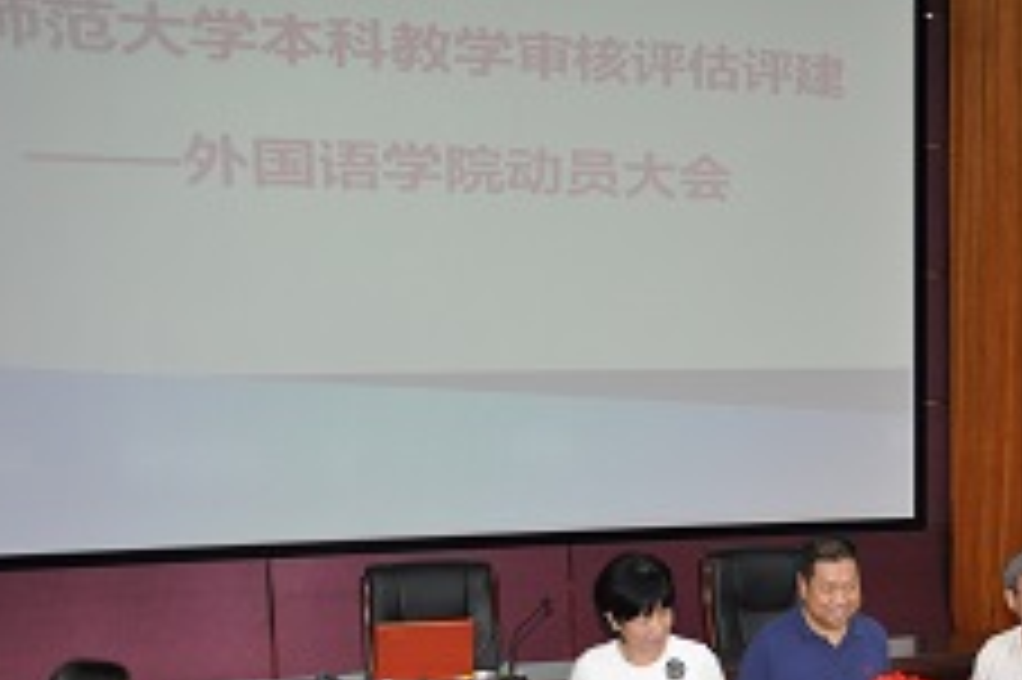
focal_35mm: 51
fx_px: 1447
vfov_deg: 25.5
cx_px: 853
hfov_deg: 37.2
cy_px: 637
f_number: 4.5
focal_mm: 18
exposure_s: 1/60
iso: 1000
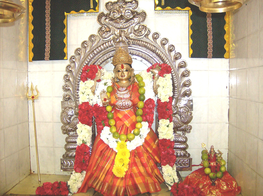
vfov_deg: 39.5
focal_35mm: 36
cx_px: 132
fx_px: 273
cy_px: 98
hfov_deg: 51.5
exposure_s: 1/60
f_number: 2.8
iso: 200
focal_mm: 6
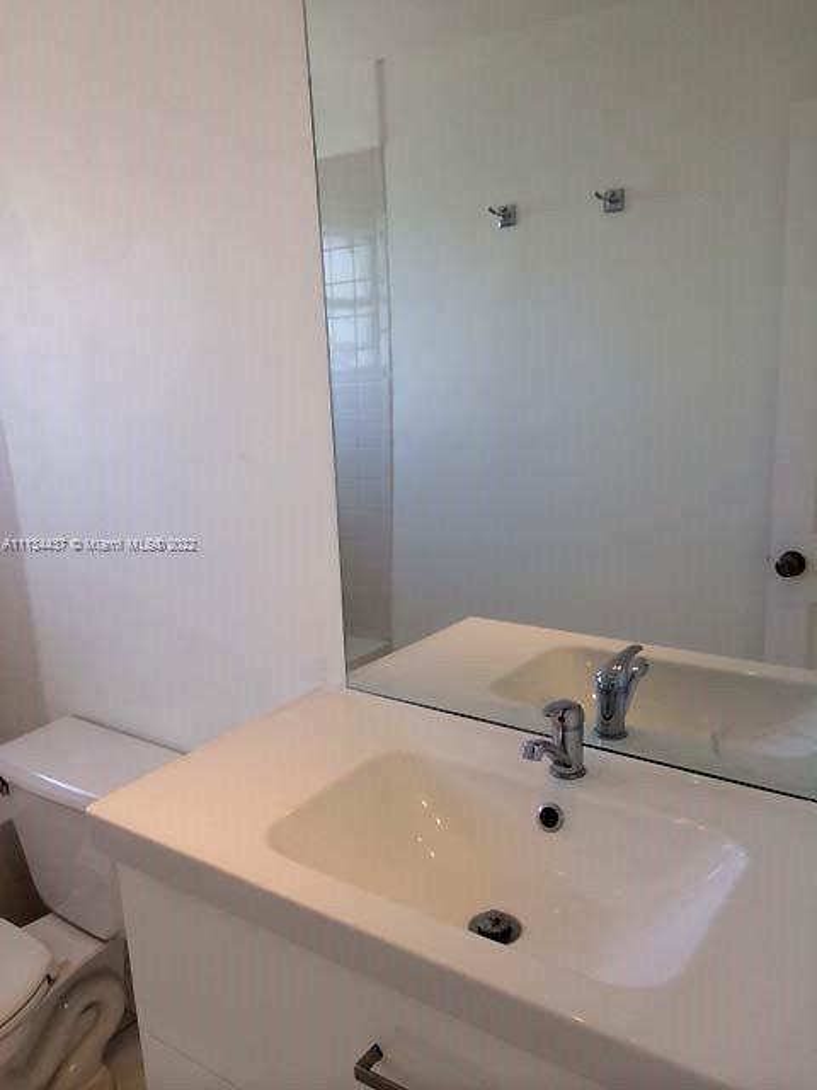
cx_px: 408
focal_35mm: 30
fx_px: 944
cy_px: 545
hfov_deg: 46.8
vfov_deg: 60.0
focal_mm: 4.12
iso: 40
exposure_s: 1/120
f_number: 2.2
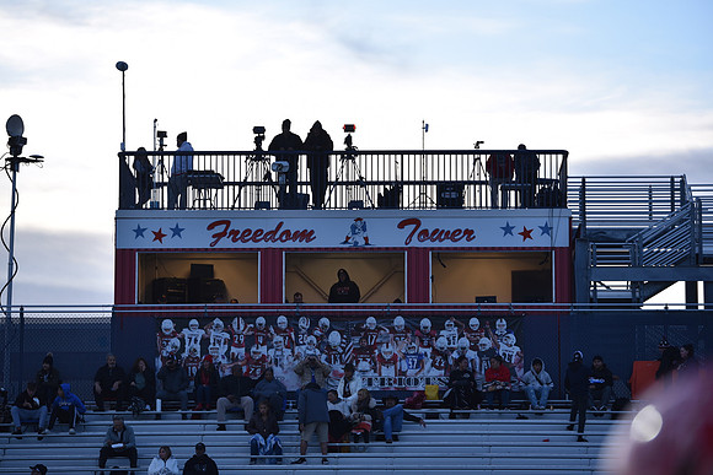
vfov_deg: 9.5
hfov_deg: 14.2
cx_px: 356
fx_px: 2872
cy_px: 238
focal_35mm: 145
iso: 220
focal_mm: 145
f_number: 2.8
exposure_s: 1/250
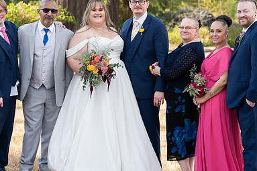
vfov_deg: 8.7
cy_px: 71
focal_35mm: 157
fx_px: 1120
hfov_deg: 13.1
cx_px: 115
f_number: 5
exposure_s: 1/400
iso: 250
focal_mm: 97
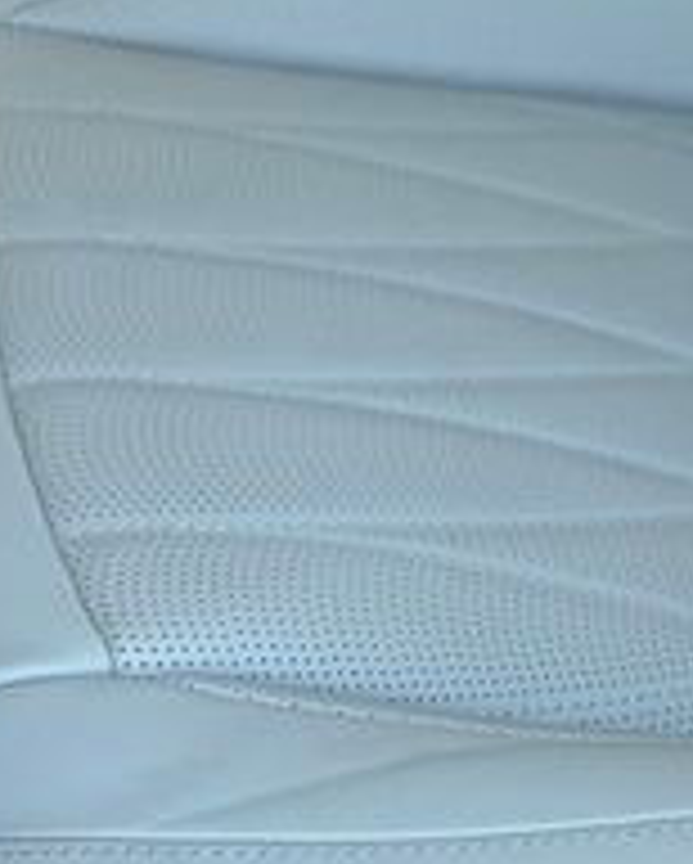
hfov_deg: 9.7
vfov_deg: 12.3
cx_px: 950
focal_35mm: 156
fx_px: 3993
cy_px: 450
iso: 64
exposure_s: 1/484
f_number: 1.78
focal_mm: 6.76
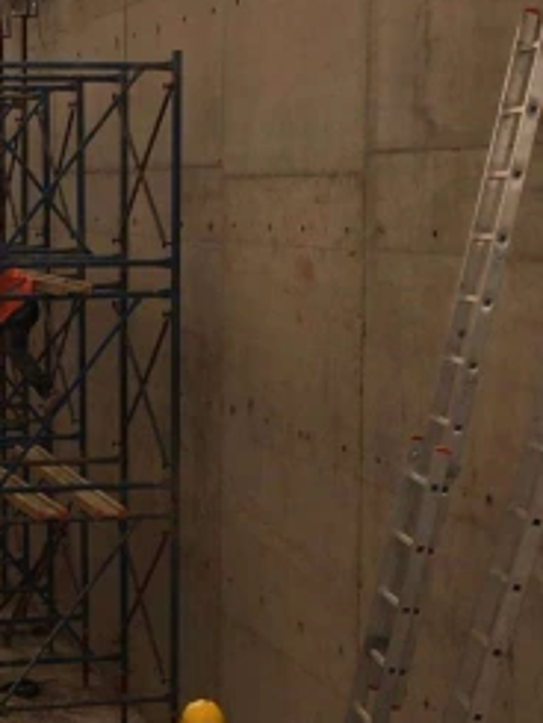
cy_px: 475
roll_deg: -0.3
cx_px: -24
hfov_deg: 15.9
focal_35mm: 91
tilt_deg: -5.7
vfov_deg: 21.5
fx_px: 1902
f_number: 2.2
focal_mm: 4.15
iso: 25
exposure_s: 1/484
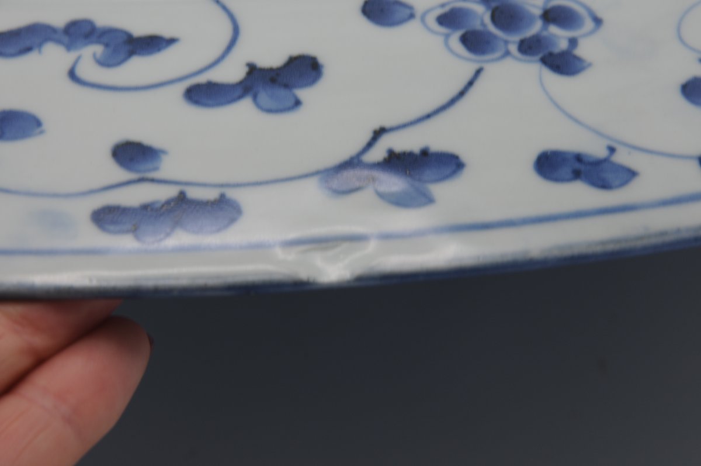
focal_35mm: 158
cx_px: 350
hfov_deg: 13.1
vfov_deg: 8.7
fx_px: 3063
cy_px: 233
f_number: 13
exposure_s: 1/25
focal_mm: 105
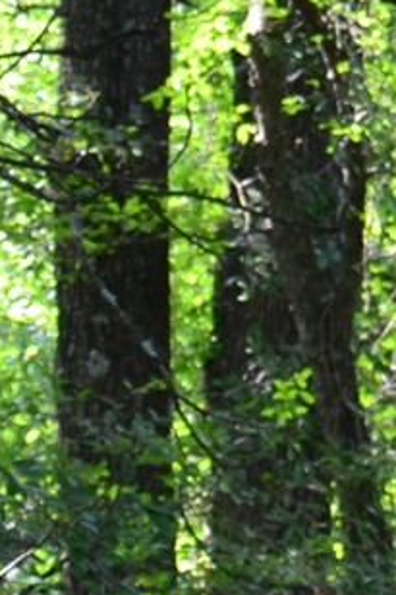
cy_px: 1302
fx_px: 5946
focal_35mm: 360
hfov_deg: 3.6
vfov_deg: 5.6
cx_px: -1244
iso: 400
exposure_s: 1/50
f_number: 8
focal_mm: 34
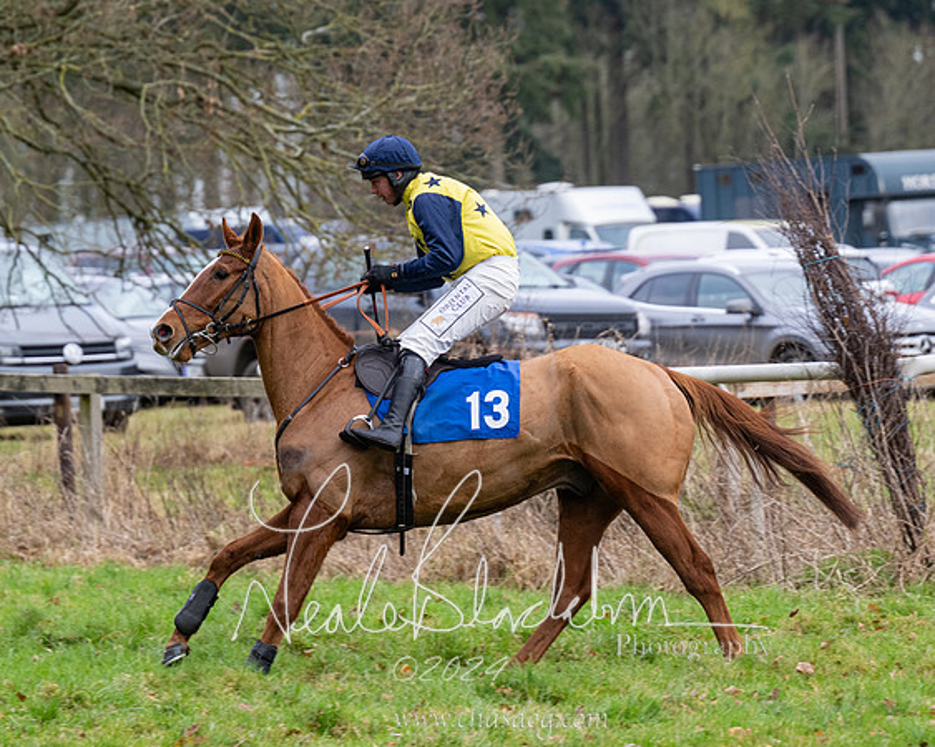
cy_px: 368
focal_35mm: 312
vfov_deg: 5.0
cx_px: 497
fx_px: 8636
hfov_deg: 6.2
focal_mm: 180
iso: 800
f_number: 5
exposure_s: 1/500
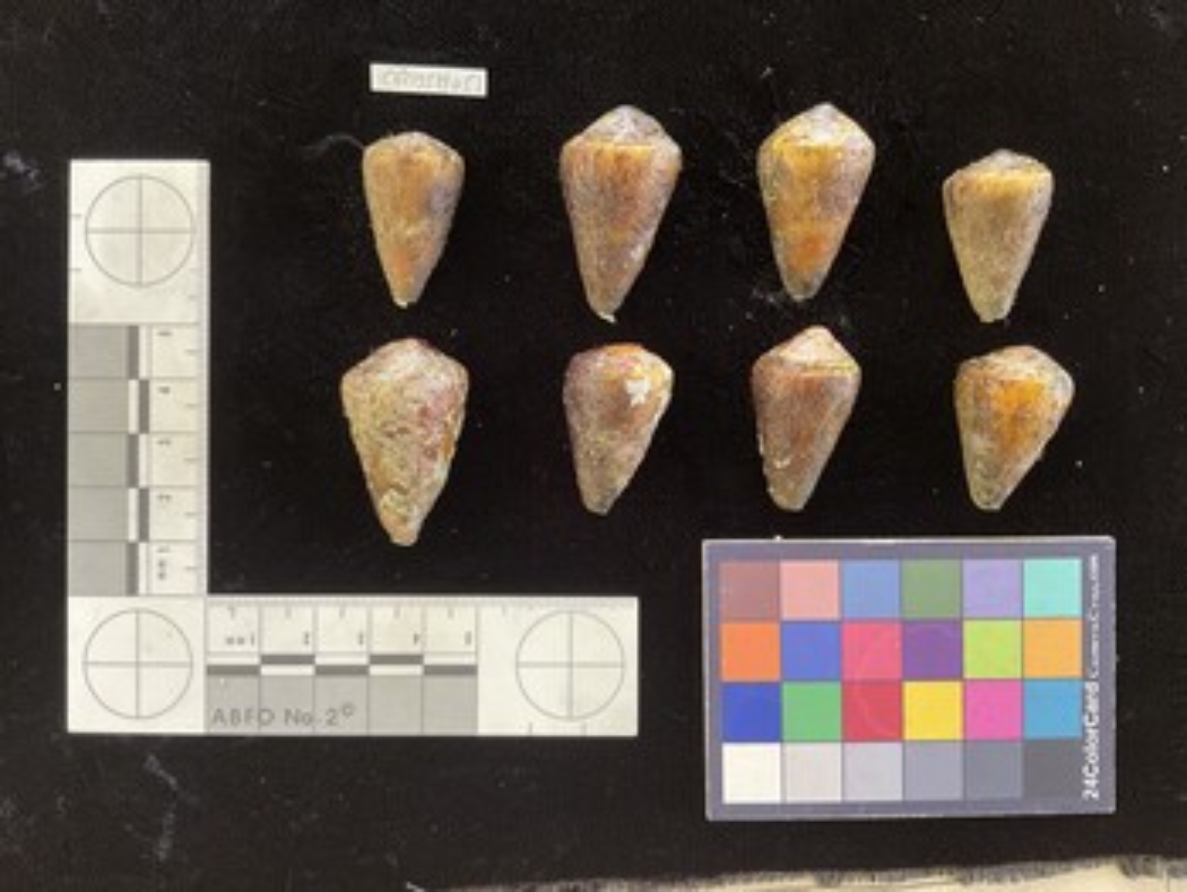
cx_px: 594
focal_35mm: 29
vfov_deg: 48.3
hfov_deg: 61.6
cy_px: 446
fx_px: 995
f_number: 1.8
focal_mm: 3
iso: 80
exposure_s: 1/50
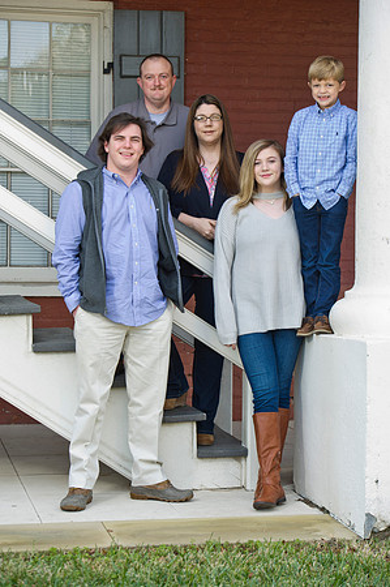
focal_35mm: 92
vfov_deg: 22.2
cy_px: 294
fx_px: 1498
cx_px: 195
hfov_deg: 14.8
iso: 160
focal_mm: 92
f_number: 4.5
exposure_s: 1/100
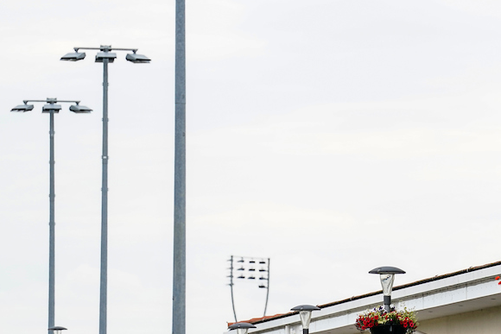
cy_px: 172
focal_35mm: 362
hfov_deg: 5.7
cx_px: 505
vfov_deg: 3.8
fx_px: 5039
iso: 500
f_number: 3.2
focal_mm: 175
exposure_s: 1/2500
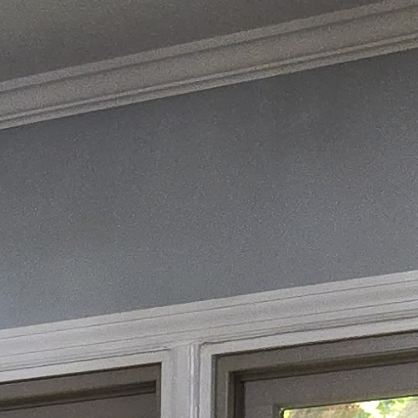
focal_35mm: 166
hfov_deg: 9.4
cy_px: 894
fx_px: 2268
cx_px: -569
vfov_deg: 9.7
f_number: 1.8
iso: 125
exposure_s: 1/60
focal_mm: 5.4
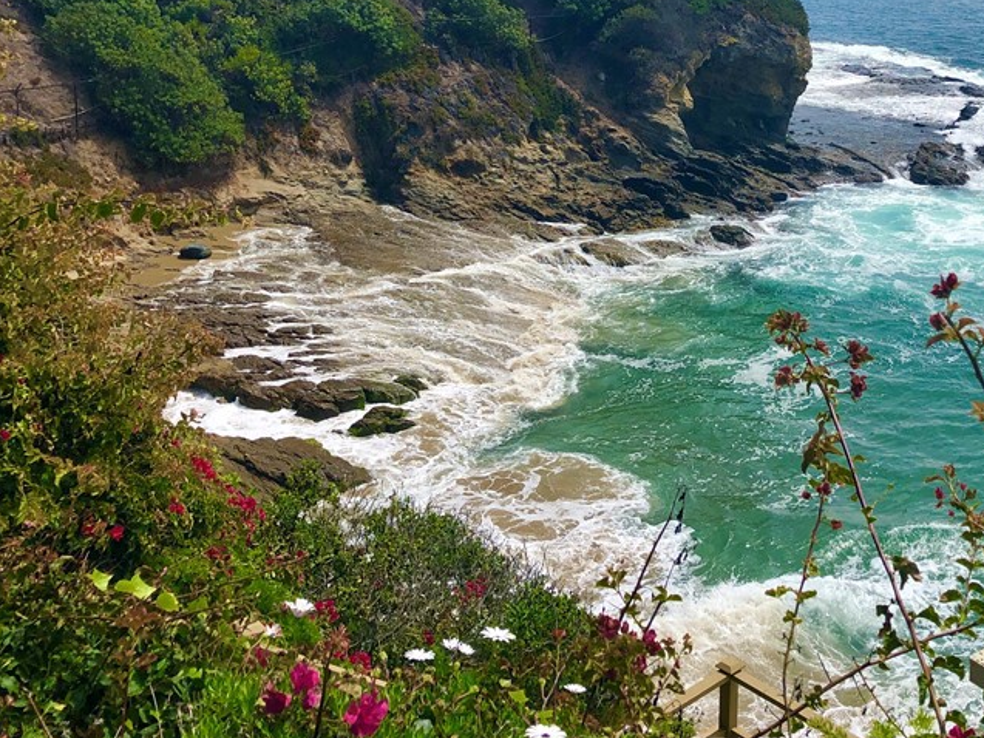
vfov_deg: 31.6
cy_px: 181
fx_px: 1279
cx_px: 686
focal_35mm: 45
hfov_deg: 41.3
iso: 20
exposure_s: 1/3745
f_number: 1.8
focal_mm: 4
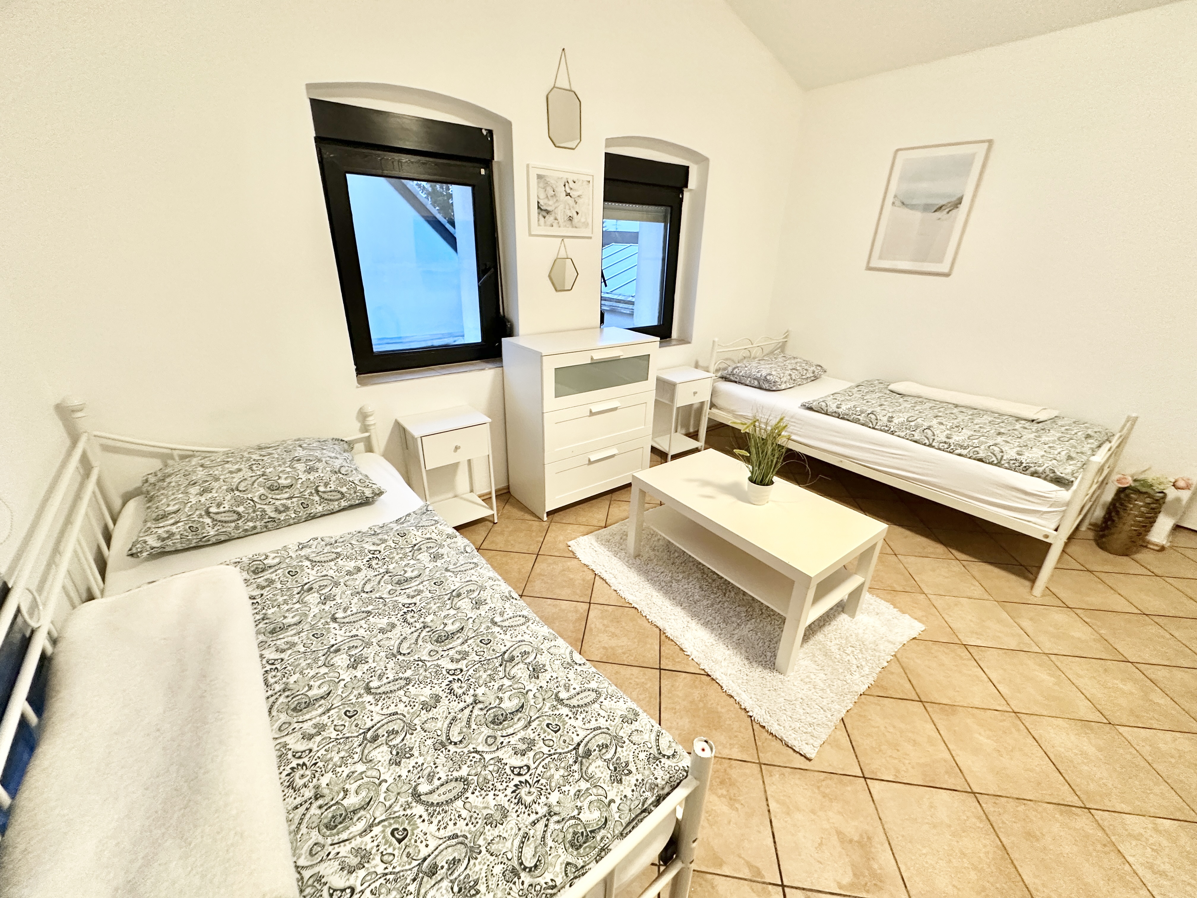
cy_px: 449
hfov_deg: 102.1
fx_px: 484
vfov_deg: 85.7
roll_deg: -1.9
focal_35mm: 14
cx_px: 598
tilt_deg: -22.4
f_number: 2.2
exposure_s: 1/60
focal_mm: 2.22
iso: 500
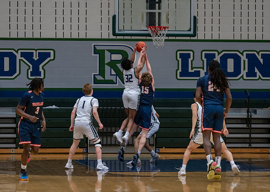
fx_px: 1285
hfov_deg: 12.0
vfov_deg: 8.6
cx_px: 135
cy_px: 96
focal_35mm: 168
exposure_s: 1/1000
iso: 2500
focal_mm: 160
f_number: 2.8
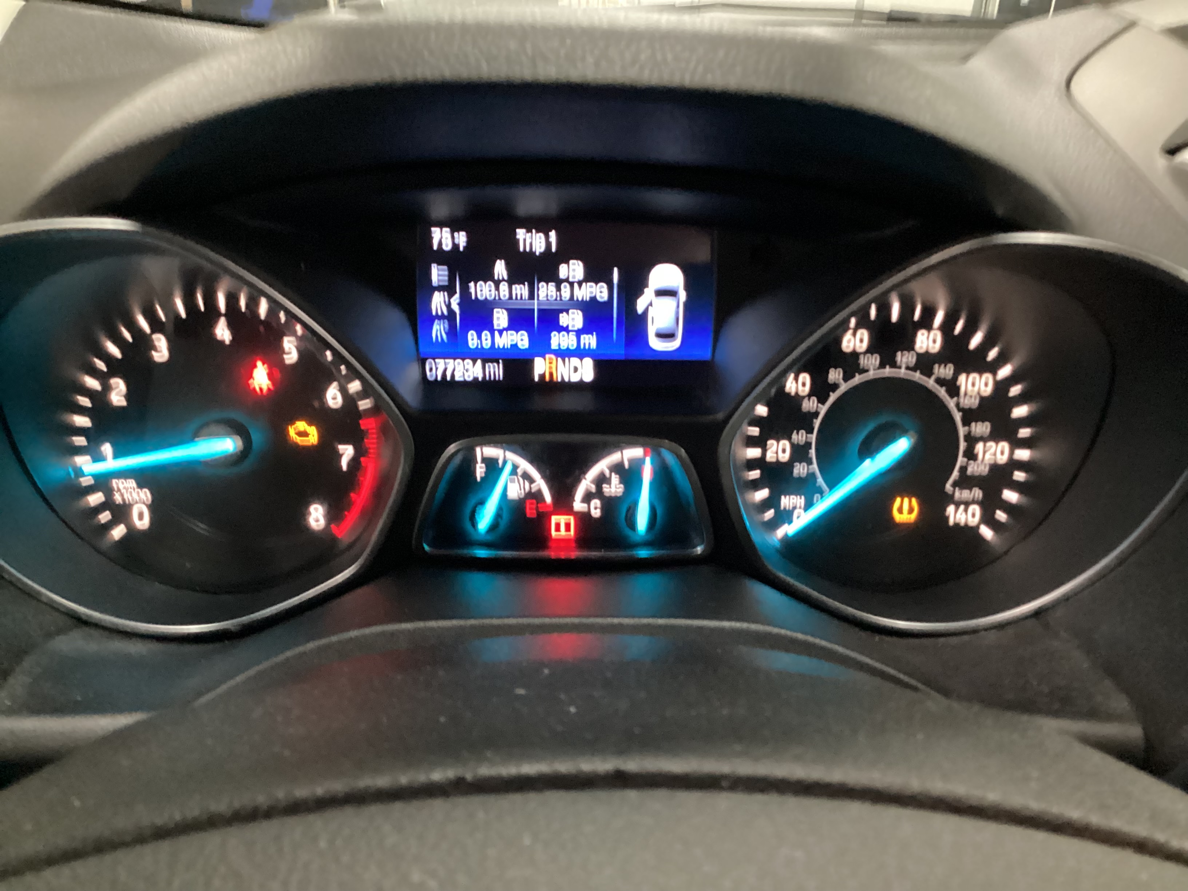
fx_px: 1064
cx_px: 594
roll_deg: -3.0
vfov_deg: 45.4
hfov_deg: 58.4
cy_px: 446
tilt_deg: -26.2
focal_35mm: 31
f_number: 2.4
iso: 640
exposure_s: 1/17
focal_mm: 3.3
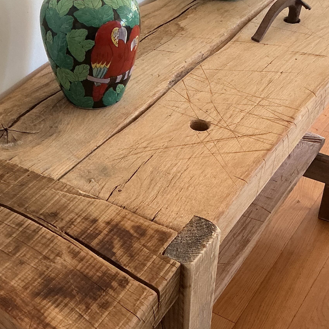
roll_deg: +0.3
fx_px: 656
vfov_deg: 28.1
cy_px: 191
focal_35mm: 61
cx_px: 116
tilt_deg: -39.3
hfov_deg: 28.0
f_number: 1.8
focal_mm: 3
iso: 125
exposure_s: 1/60
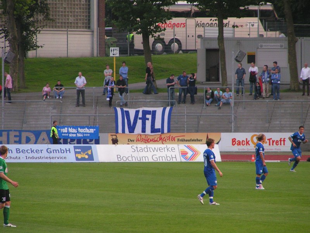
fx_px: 3403
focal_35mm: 380
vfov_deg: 3.9
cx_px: 155
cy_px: 116
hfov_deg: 5.2
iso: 160
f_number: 3.5
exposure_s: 1/400
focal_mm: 58
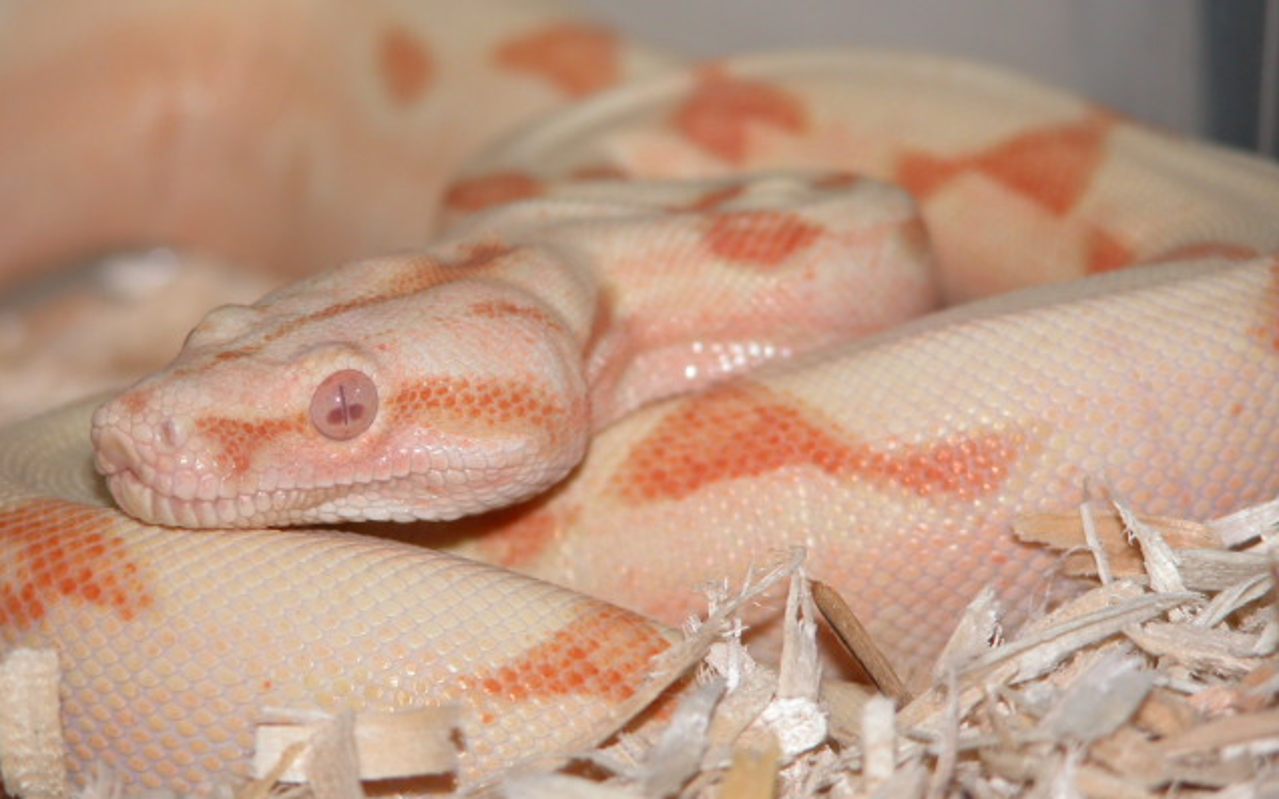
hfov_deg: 7.0
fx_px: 10386
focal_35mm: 298
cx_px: 638
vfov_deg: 4.4
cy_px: 402
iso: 100
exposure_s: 1/125
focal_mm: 71.2
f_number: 4.2
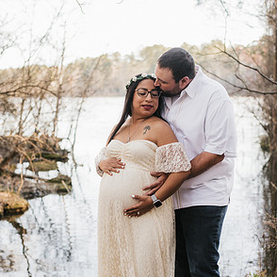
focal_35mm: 65
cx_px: 138
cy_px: 171
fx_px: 588
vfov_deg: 26.4
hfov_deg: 26.5
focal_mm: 50
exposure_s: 1/400
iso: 400
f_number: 2.8
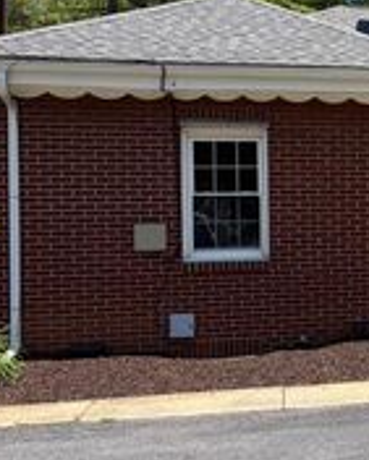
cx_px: 578
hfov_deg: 18.5
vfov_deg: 26.4
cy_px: 221
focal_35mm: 72
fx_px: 982
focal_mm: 5.96
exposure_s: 1/2012
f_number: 1.6
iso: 50
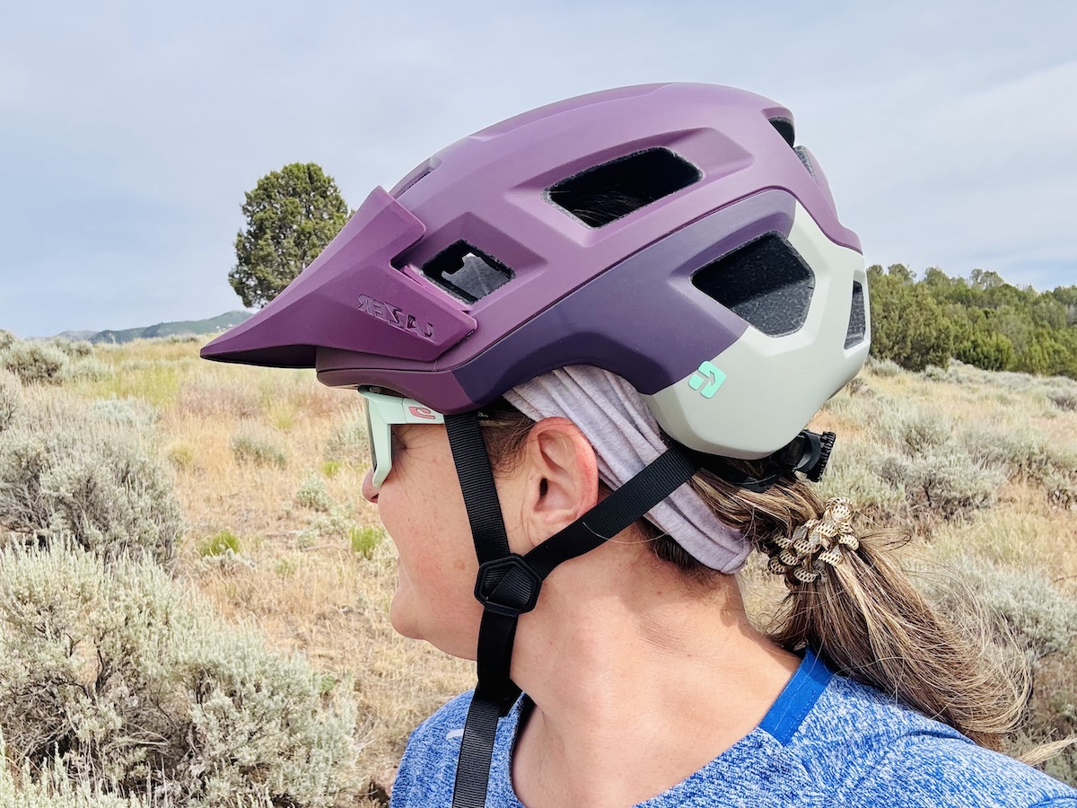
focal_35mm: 23
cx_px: 538
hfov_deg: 73.9
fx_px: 716
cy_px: 404
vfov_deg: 58.9
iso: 25
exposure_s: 1/931
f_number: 1.9
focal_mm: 2.69
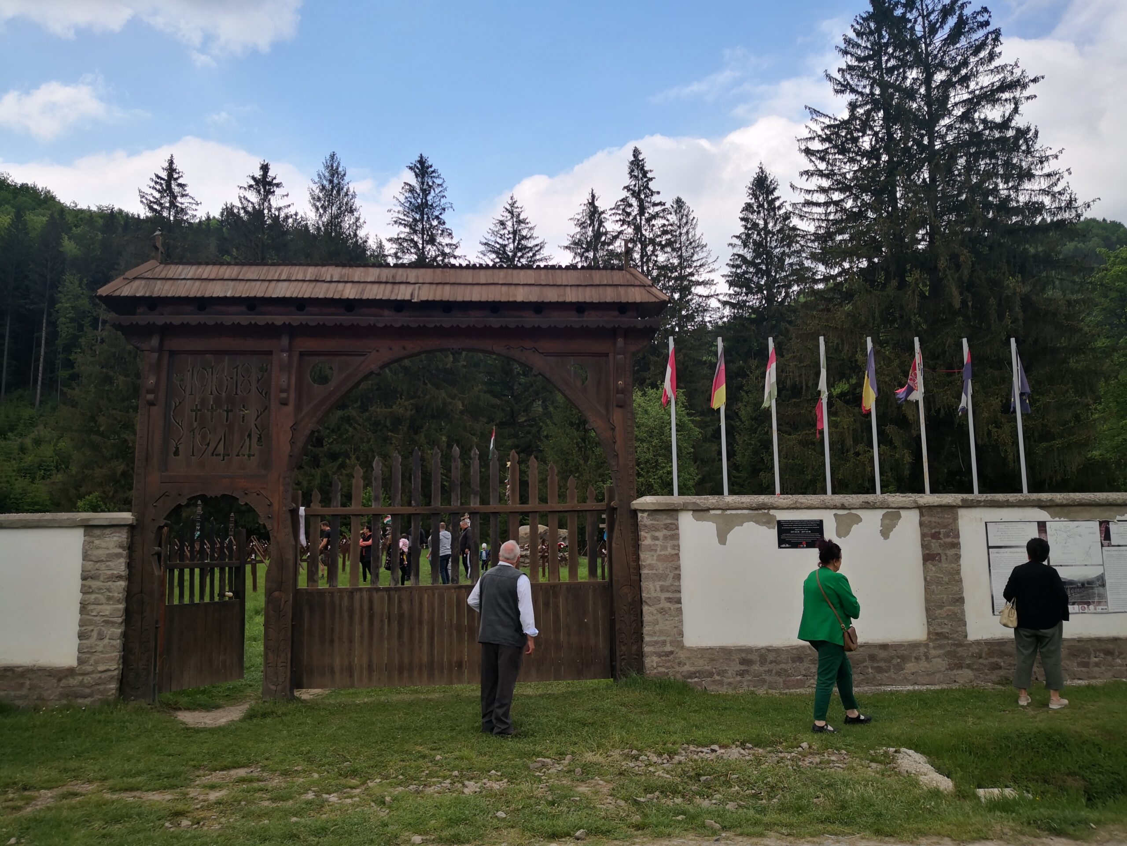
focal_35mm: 27
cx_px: 564
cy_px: 423
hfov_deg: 65.3
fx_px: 879
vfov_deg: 51.4
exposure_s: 1/930
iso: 50
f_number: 1.6
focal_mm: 3.95
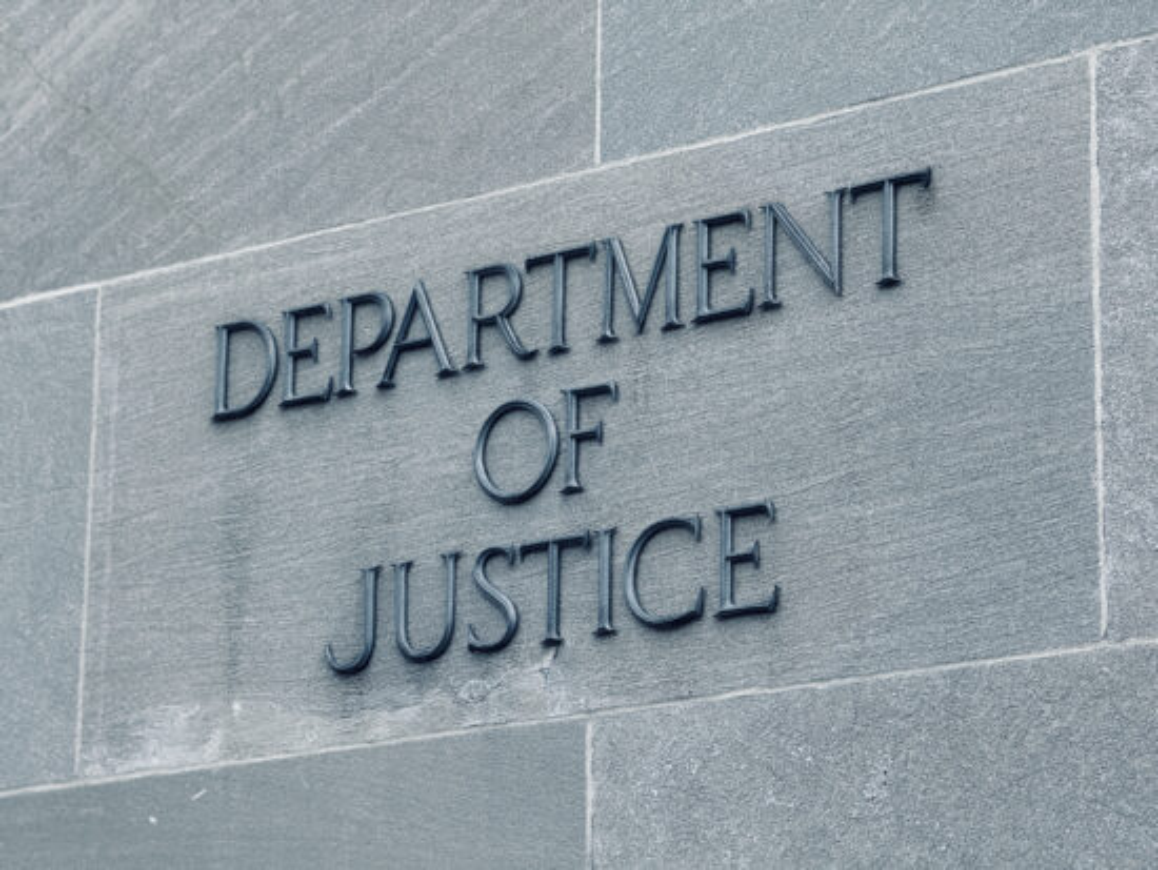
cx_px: 579
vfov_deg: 12.4
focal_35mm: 120
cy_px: 435
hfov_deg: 16.4
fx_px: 4016
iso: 50
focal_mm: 15.66
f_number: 2.8
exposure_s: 1/169
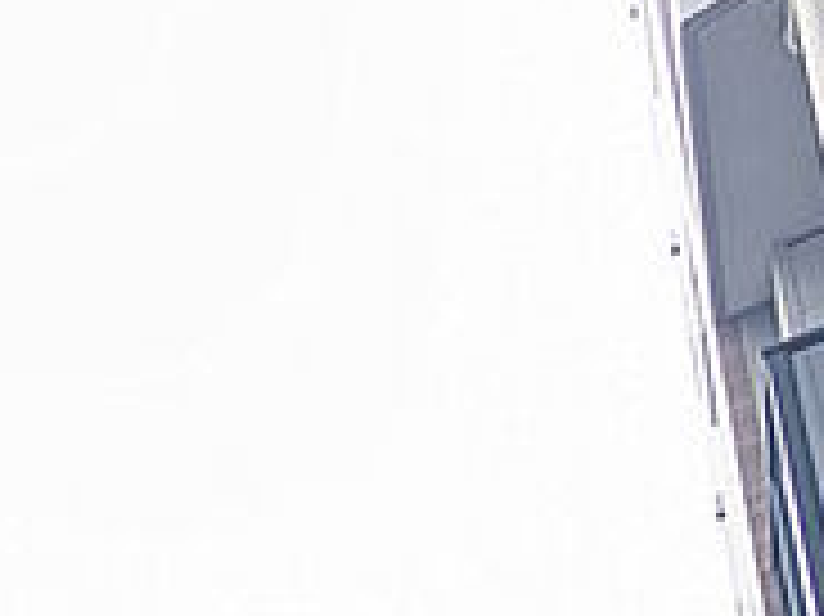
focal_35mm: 46
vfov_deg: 23.9
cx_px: -59
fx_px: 1094
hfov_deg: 35.8
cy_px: 953
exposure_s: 1/273
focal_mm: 1.83
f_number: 2.2
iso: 53
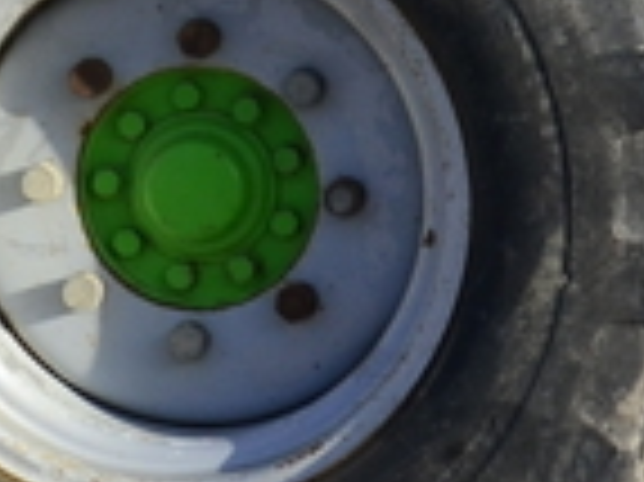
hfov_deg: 3.9
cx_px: 2099
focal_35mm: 491
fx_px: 9127
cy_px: -604
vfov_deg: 3.0
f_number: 6.3
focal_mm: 38
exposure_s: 1/400
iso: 125
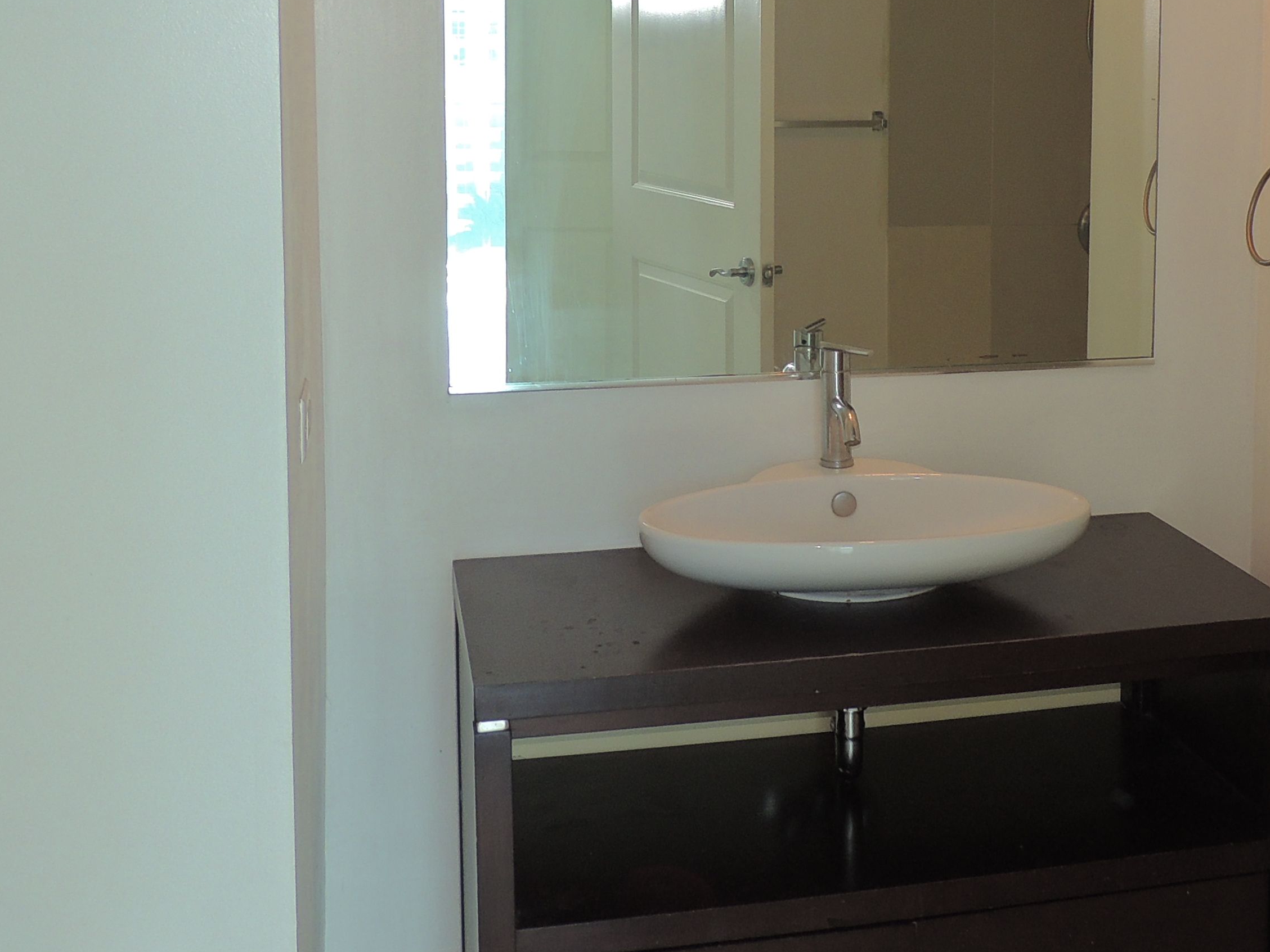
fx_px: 1798
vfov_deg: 29.0
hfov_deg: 38.4
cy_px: 190
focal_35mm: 49
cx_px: 853
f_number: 3
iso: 100
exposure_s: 1/40
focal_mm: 4.3
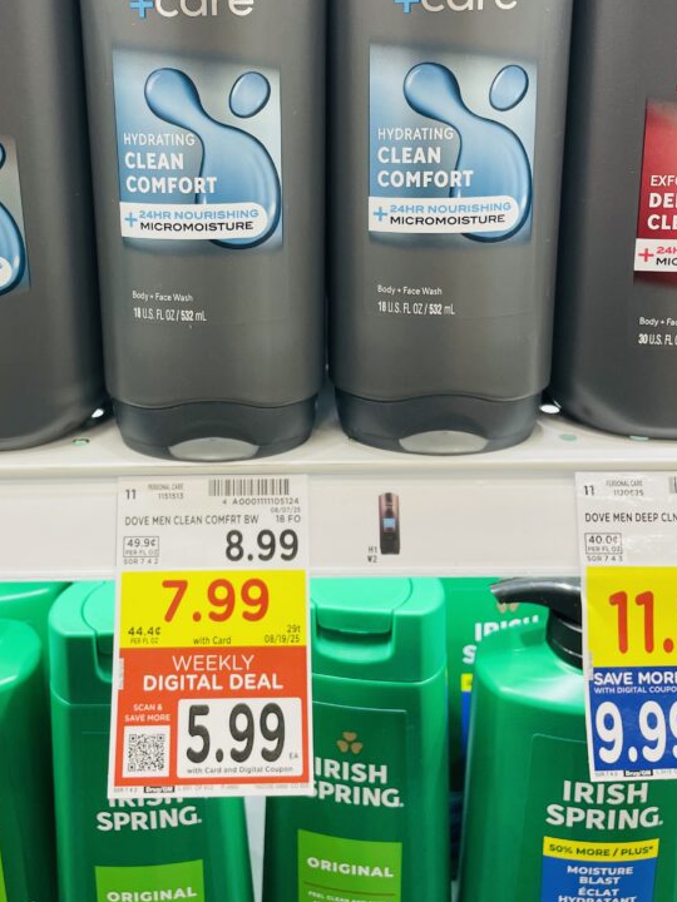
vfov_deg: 49.0
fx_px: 965
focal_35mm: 37
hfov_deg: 38.5
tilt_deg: -15.7
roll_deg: +1.4
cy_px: 276
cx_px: 262
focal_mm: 4.2
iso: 100
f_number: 1.6
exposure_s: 1/120
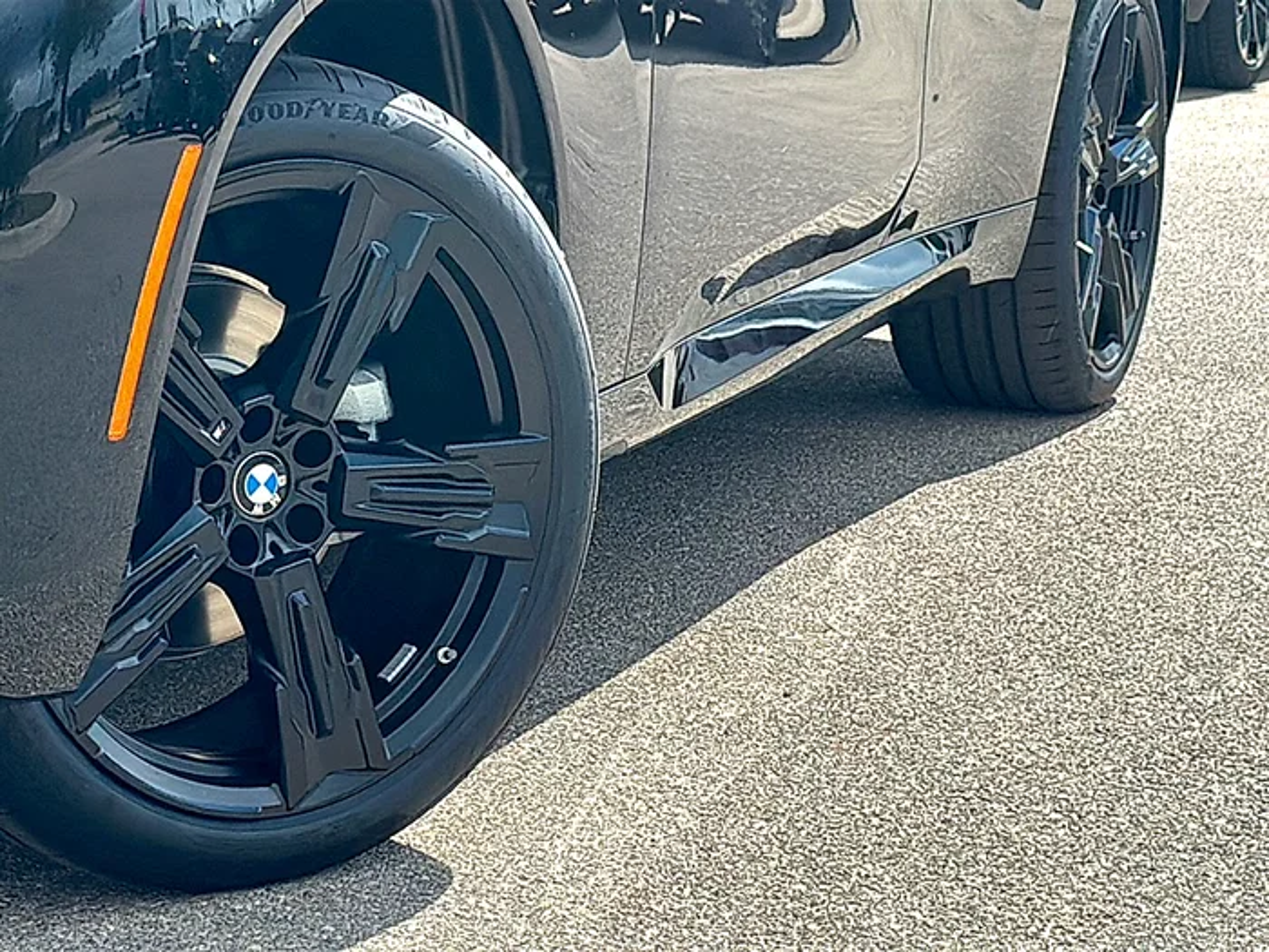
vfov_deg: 16.8
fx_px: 3226
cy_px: 476
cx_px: 634
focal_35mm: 88
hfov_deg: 22.3
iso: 80
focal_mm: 6.86
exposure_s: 1/4405
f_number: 1.78
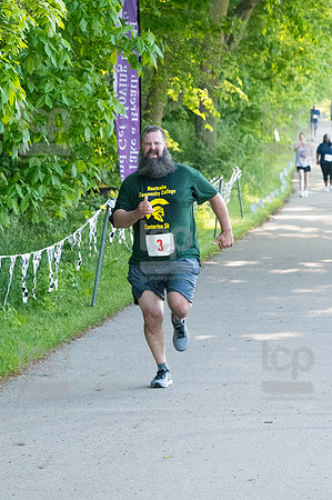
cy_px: 250
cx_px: 166
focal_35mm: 174
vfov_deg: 11.8
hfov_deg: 7.9
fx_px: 2412
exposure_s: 1/1600
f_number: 5.6
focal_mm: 116
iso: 4000
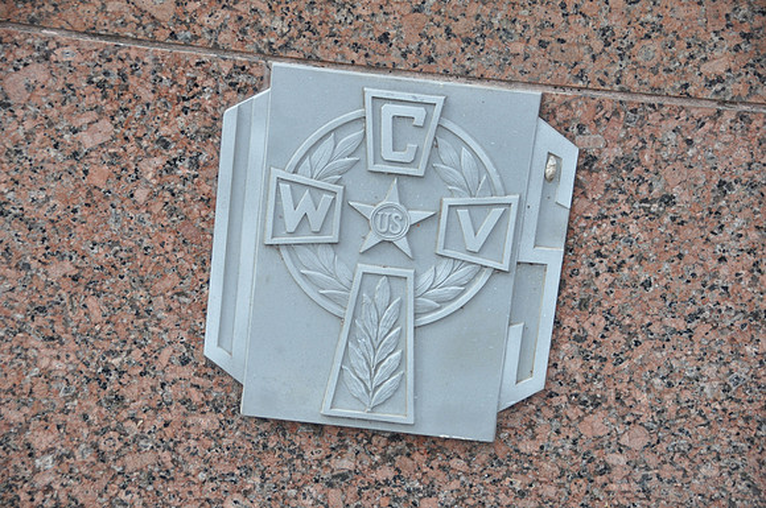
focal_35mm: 90
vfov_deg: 15.1
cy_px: 254
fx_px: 1912
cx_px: 383
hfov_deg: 22.7
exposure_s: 1/160
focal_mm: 60
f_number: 6.3
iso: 200
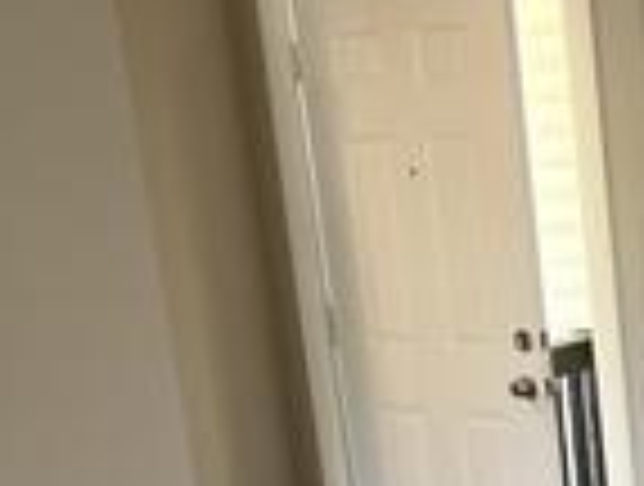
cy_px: 900
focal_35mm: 116
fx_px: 2164
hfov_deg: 15.6
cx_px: 973
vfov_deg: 11.8
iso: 80
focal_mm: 5.7
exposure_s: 1/60
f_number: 1.5
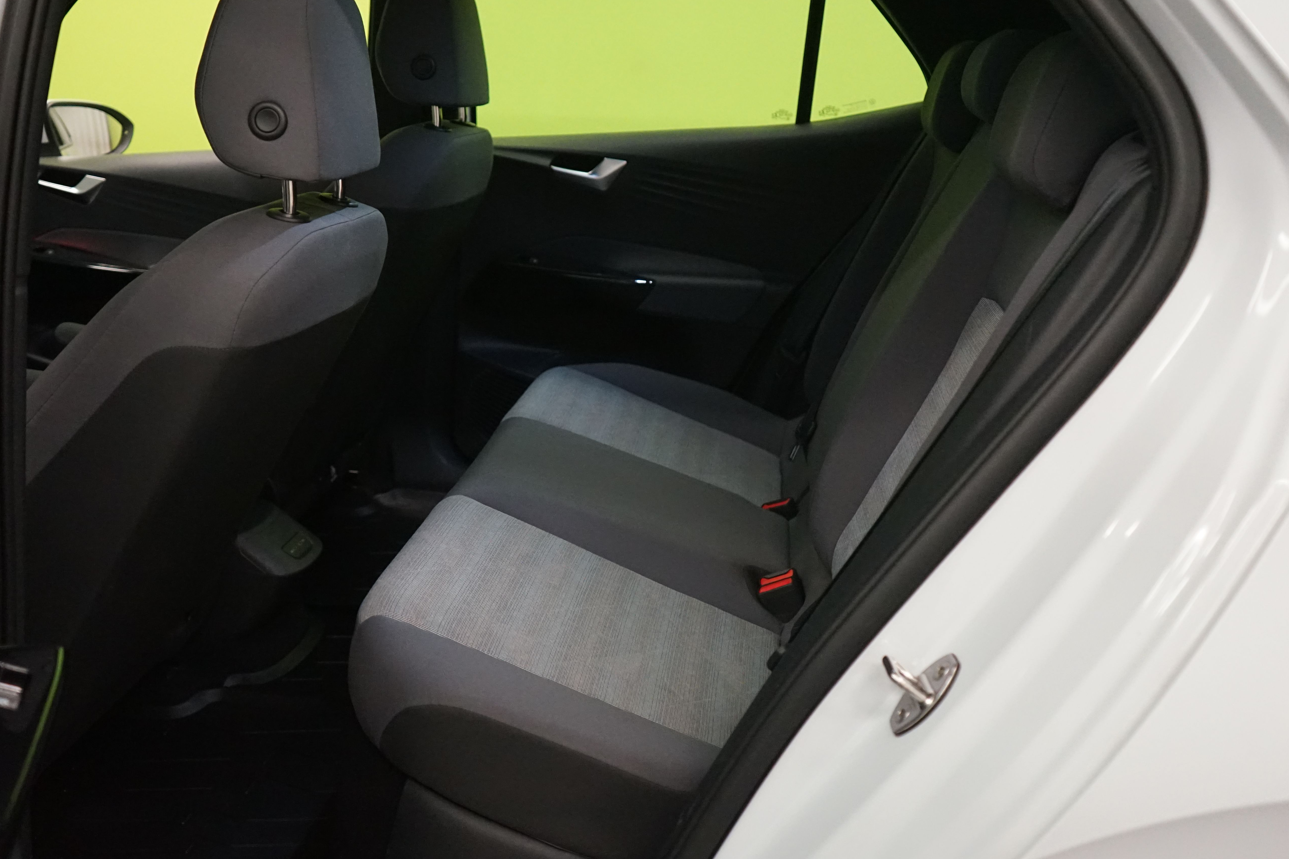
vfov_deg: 38.9
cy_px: 396
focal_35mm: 34
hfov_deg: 55.6
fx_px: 1217
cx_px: 564
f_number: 3.5
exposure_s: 1/160
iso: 5000
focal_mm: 29
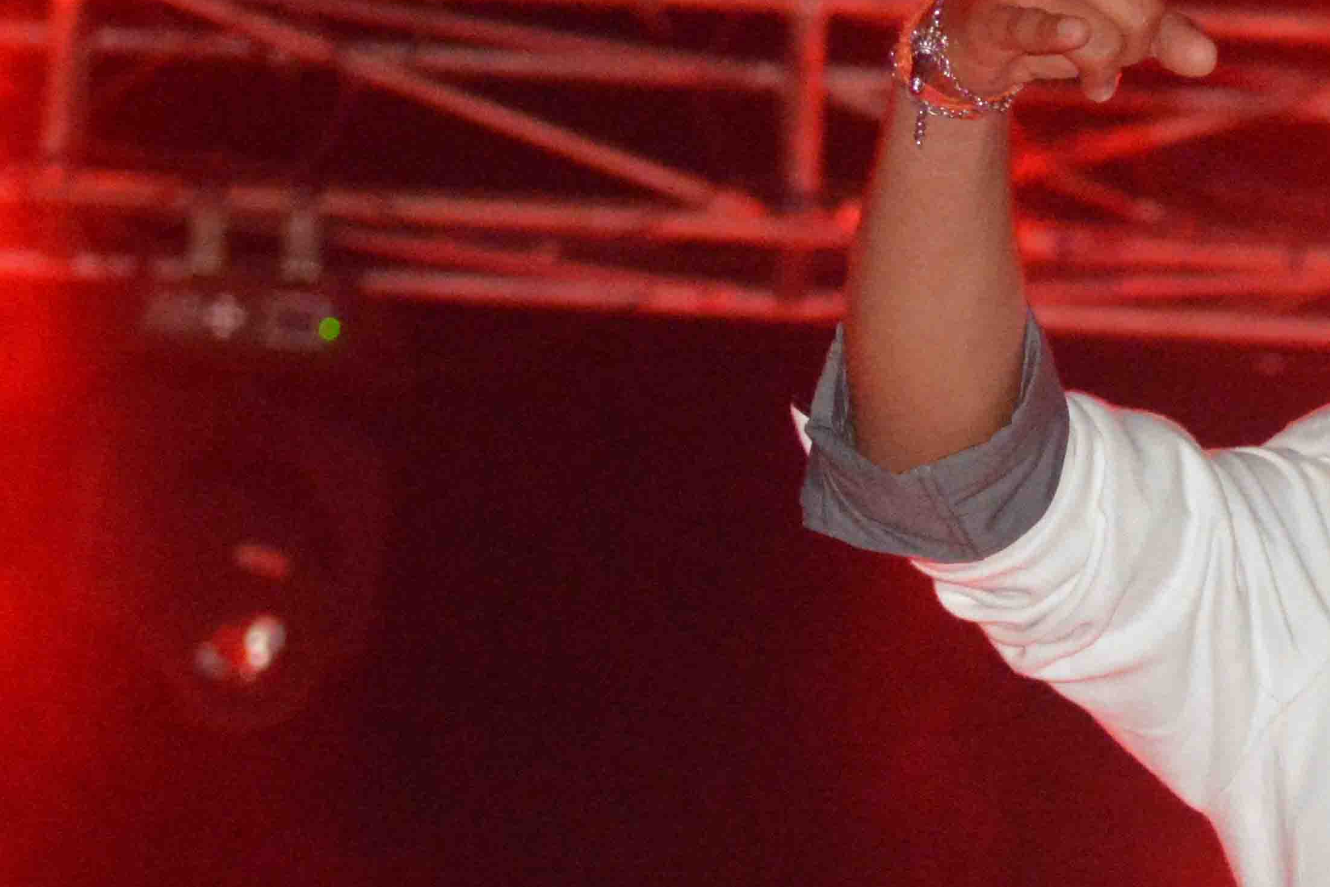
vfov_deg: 4.5
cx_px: 1642
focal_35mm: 307
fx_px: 11355
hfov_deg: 6.7
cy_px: 654
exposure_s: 1/200
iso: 6400
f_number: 4.8
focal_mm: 75
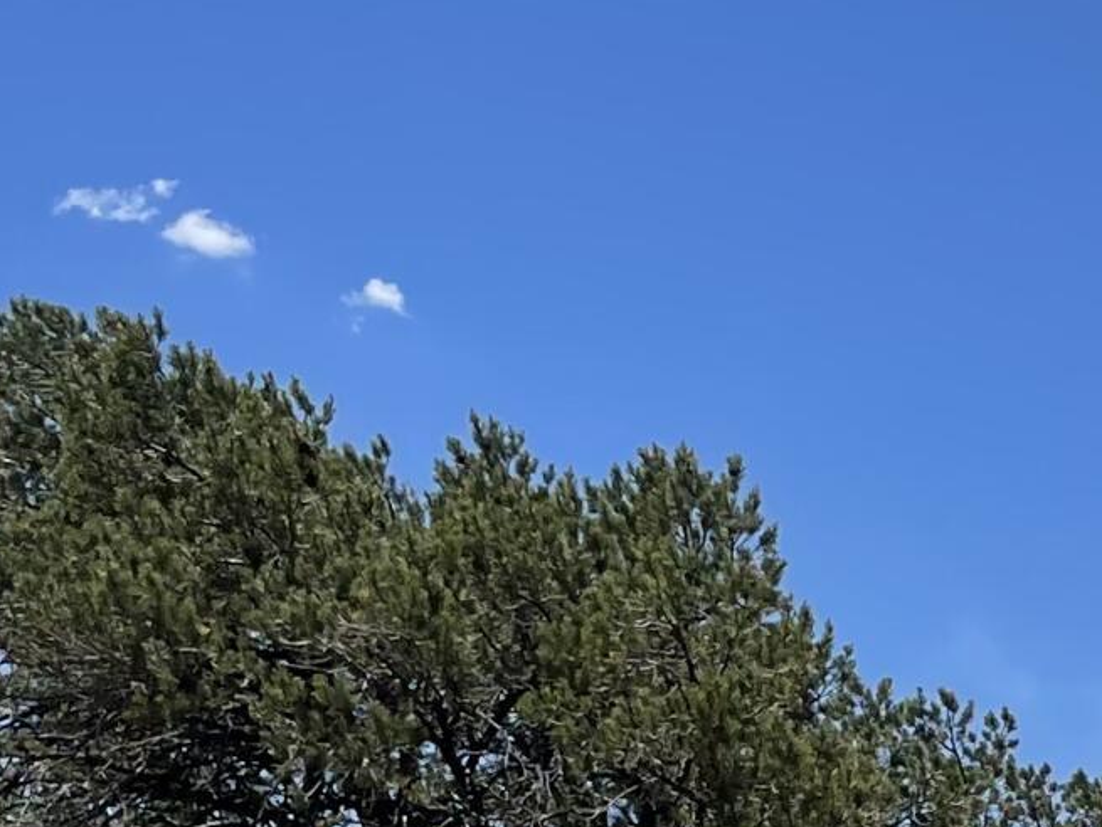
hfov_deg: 15.9
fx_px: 3790
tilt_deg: -2.0
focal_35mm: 119
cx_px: 1326
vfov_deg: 11.3
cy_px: 1666
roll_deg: +1.7
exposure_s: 1/5051
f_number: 1.6
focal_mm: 4.2
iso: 50
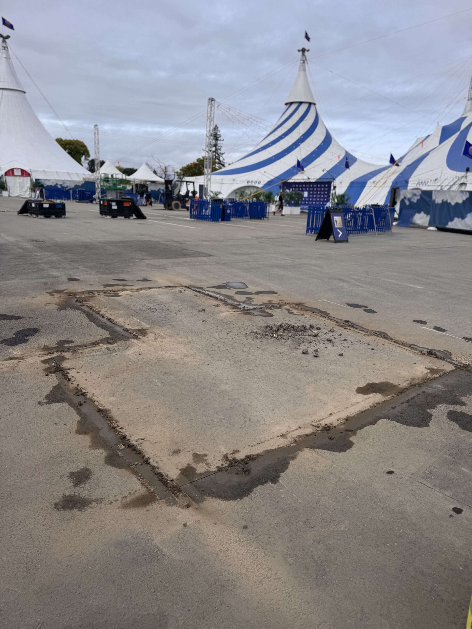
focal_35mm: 24
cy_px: 314
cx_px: 236
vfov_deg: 71.6
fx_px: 436
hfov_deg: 56.8
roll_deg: -2.0
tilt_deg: -14.4
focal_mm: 6.76
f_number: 1.78
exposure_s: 1/4608
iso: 80
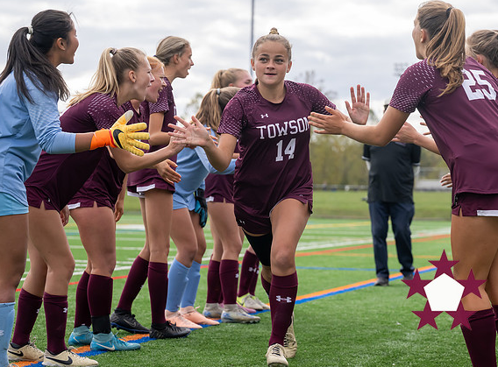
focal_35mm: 105
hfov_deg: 18.8
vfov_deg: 13.9
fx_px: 1502
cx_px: 309
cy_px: 122
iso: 560
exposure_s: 1/2000
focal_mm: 70
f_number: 3.5
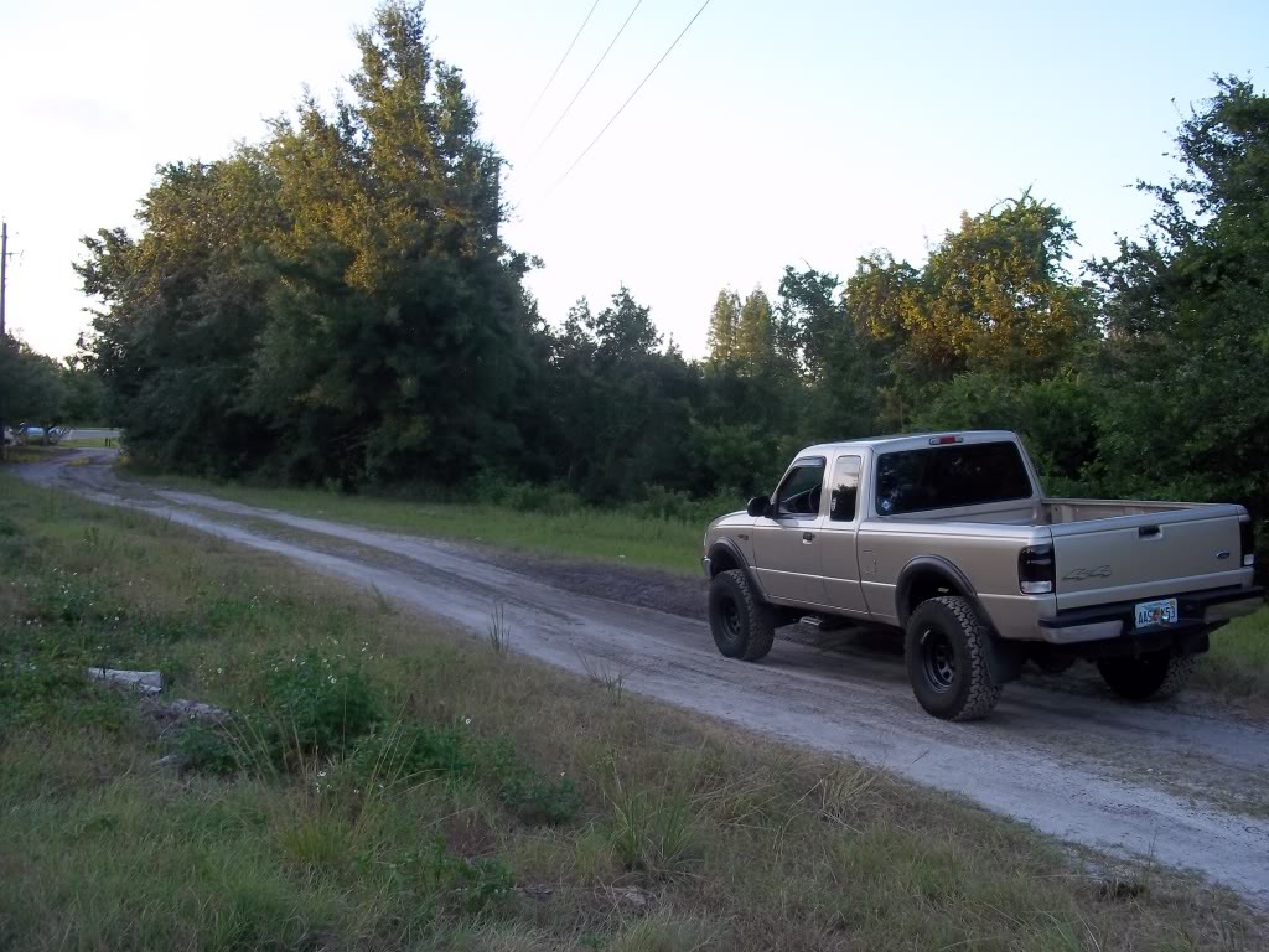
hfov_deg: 51.4
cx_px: 634
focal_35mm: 36
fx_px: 1320
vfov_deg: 39.7
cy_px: 476
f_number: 3.1
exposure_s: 1/80
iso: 80
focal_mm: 6.5
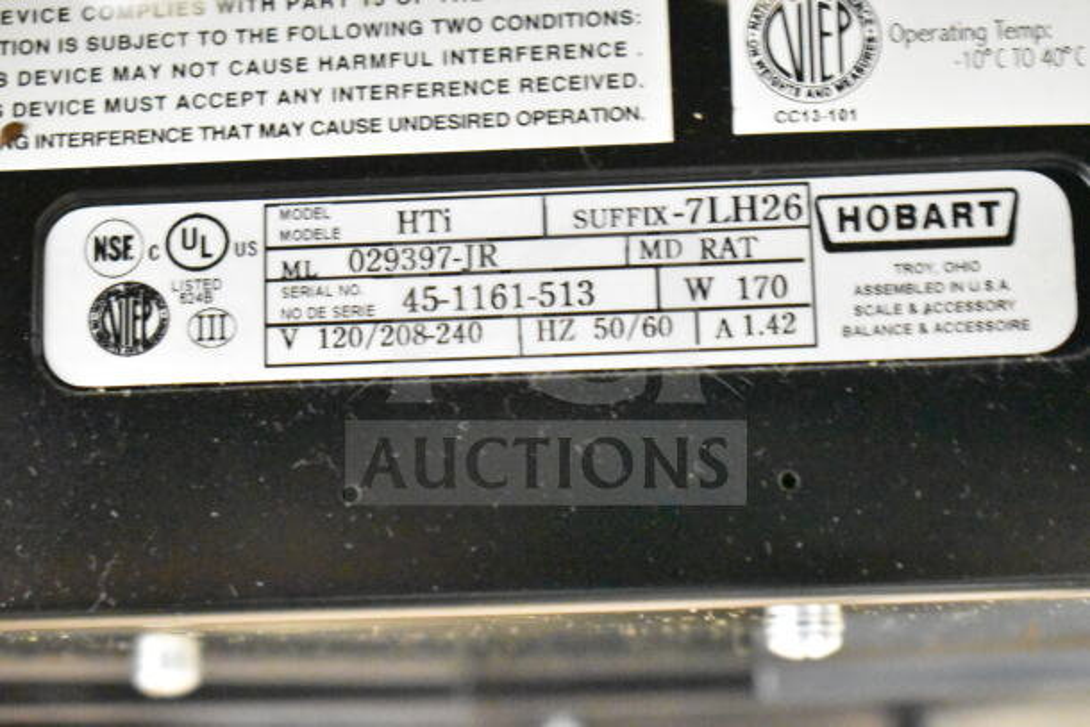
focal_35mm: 82
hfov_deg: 24.6
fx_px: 2498
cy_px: 364
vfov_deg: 16.6
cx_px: 545
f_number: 5.6
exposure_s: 1/13
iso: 25600
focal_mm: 55
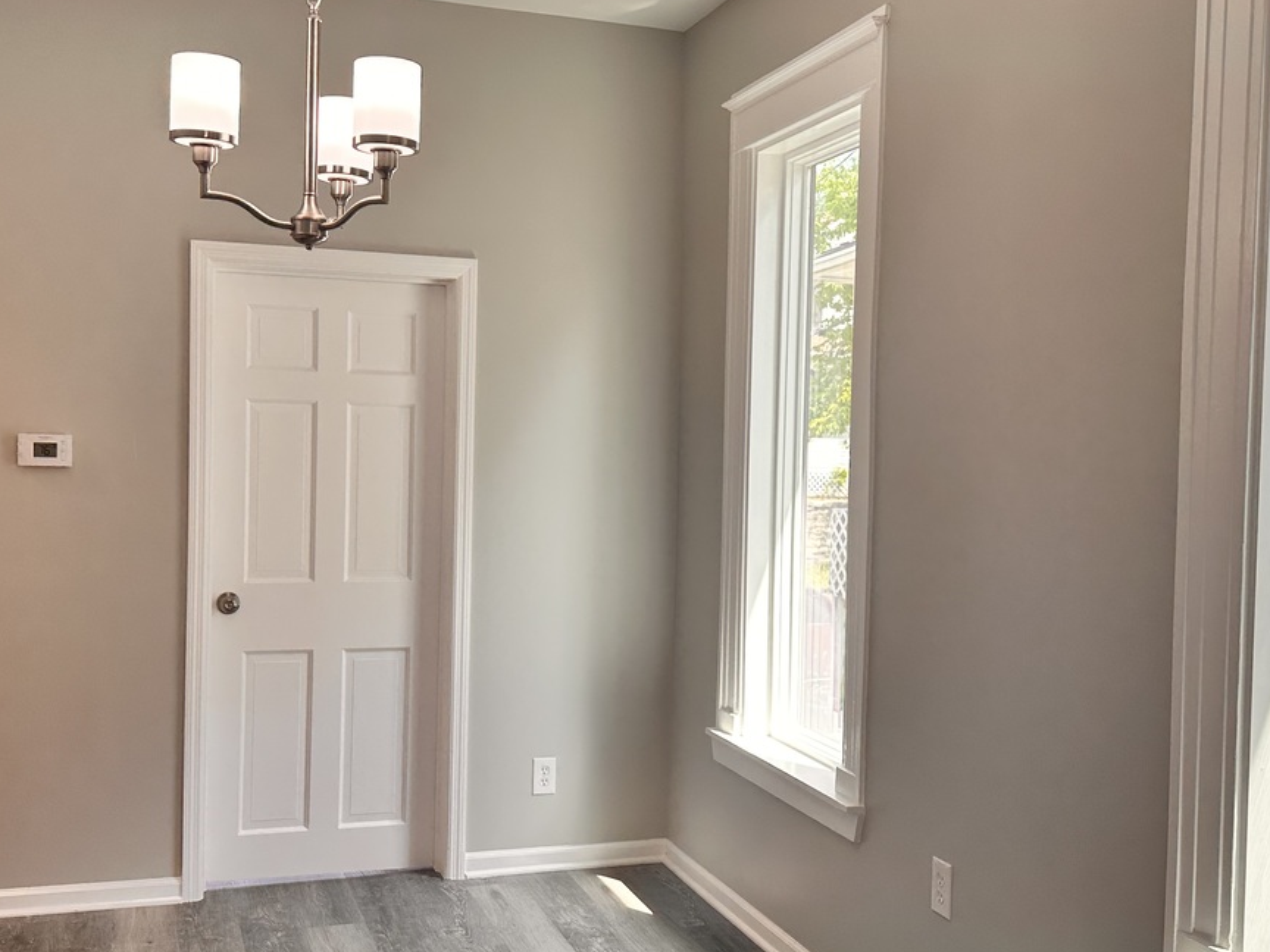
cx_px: 622
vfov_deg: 36.0
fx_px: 1468
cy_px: 495
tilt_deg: -1.3
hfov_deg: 46.8
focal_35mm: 40
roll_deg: -1.6
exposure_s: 1/205
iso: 80
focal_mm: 6.86
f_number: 1.78
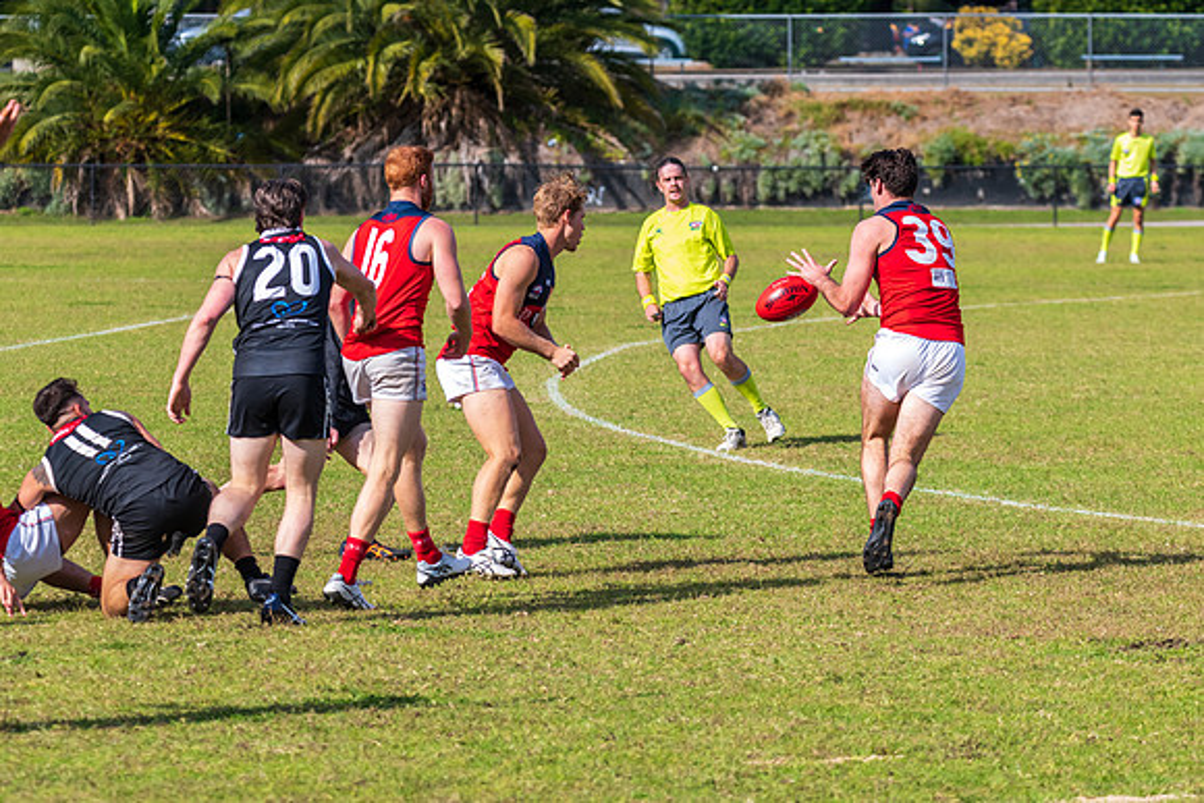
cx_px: 655
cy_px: 429
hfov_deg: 8.9
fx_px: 7730
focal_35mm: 231
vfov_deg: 5.9
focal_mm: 210
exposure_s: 1/1600
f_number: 9
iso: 800
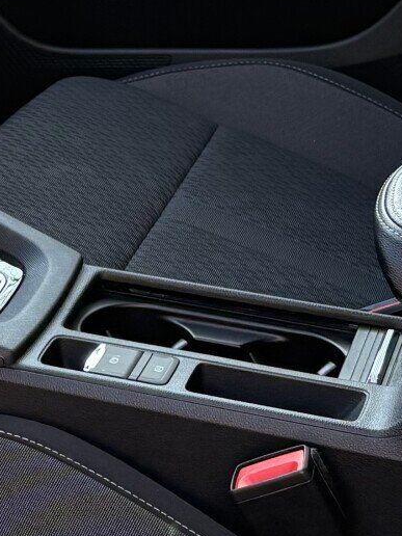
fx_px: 2028
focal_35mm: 131
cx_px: -191
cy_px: 261
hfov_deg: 10.9
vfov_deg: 15.1
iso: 125
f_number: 1.6
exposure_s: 1/185
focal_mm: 5.96
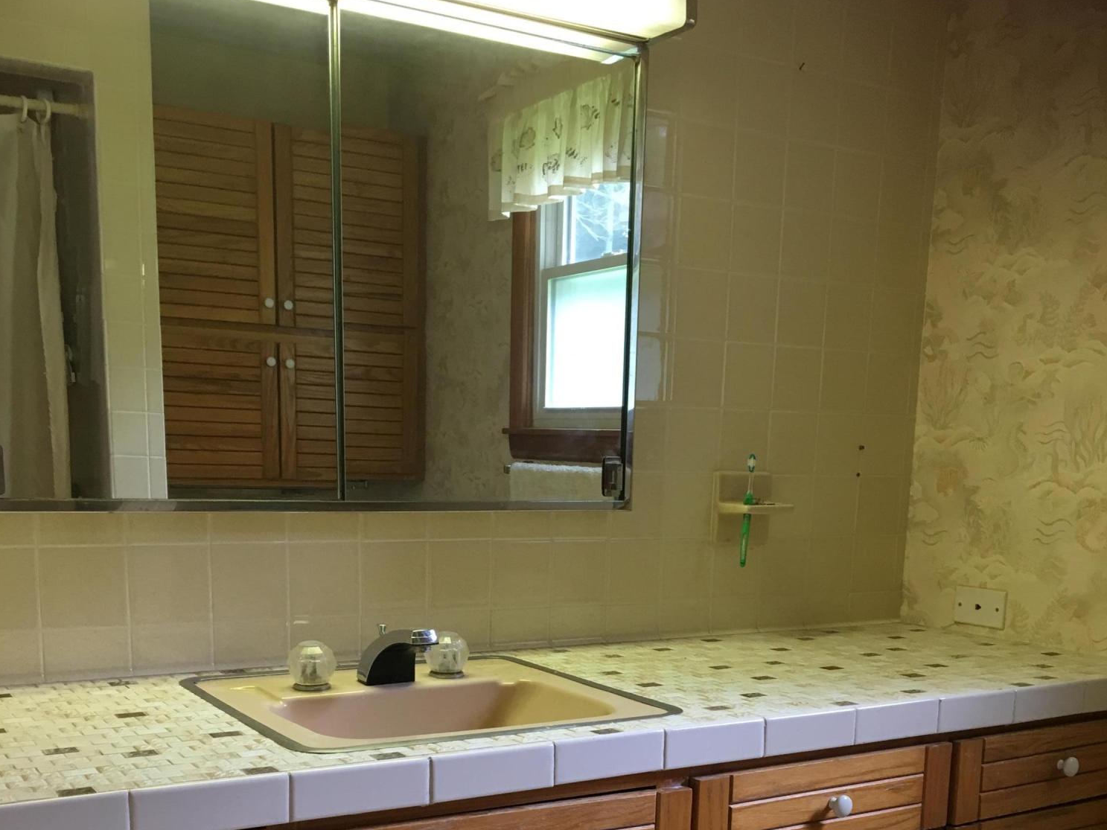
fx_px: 1247
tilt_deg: -10.4
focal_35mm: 39
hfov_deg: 47.9
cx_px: 551
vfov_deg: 35.3
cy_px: 693
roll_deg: -1.2
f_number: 2.2
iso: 80
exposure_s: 1/30
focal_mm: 4.15
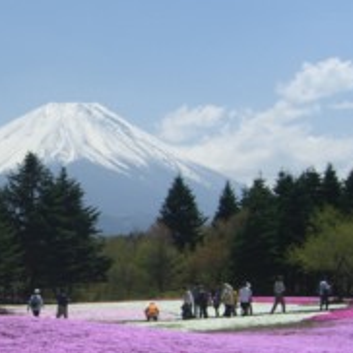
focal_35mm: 83
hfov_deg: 20.4
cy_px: 213
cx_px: 27
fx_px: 958
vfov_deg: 20.9
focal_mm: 7.9
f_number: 8
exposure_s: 1/320
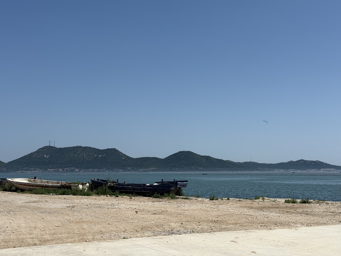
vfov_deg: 30.3
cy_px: 128
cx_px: 170
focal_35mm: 48
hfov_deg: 39.7
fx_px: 473
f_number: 1.78
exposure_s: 1/11364
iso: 80
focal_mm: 6.76
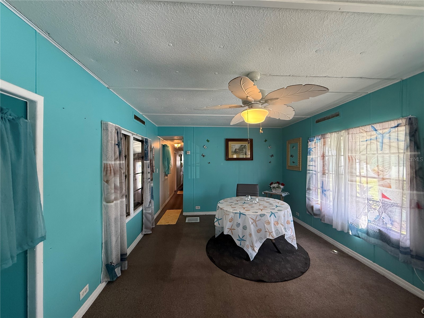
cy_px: 159
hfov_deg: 102.1
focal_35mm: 14
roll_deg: +1.0
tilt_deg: +0.6
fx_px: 171
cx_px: 212
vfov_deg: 85.7
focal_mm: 2.22
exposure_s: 1/120
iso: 400
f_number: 2.2
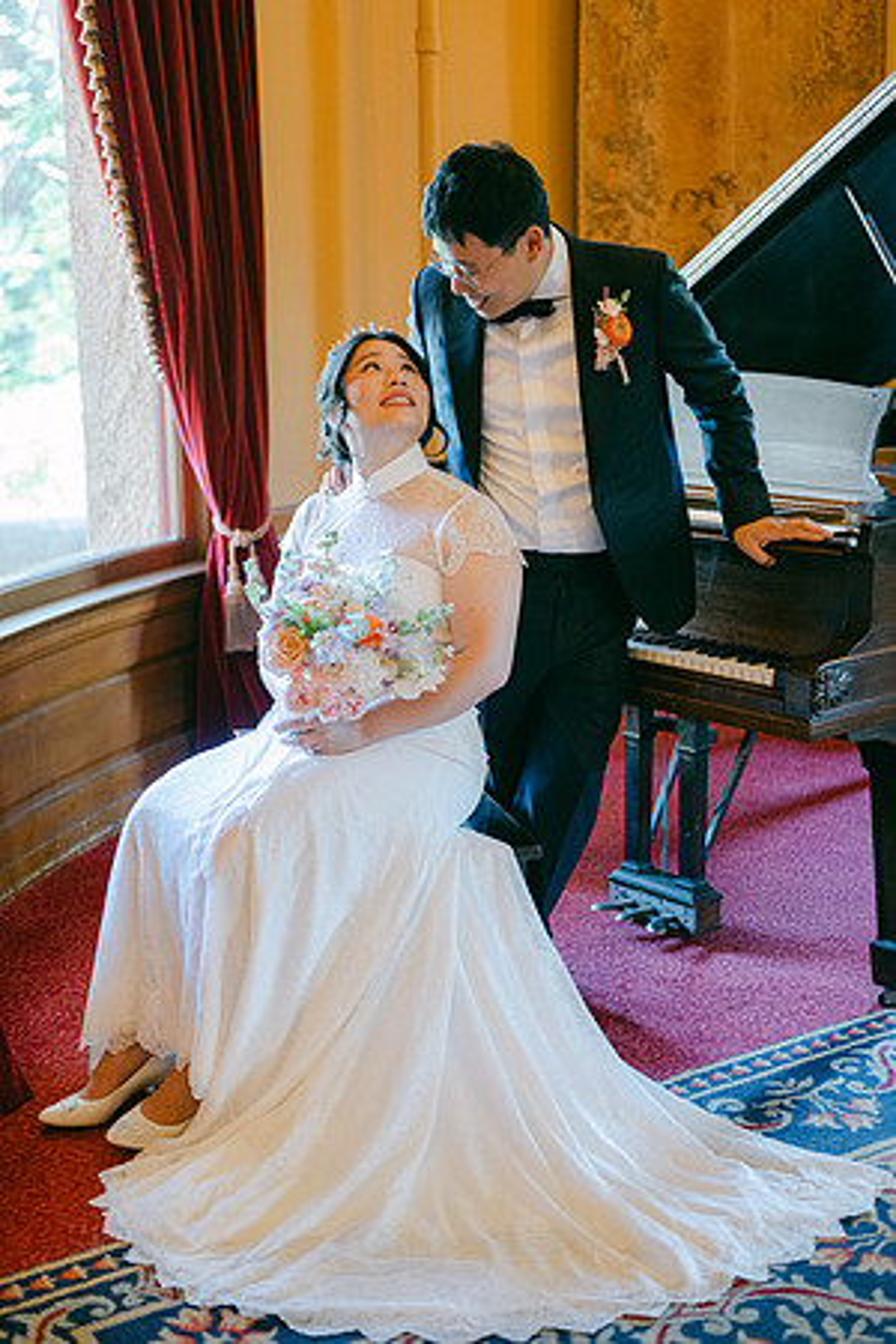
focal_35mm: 50
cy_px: 672
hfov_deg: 27.0
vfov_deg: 39.6
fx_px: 1867
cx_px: 448
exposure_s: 1/125
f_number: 1.8
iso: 1100
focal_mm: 50
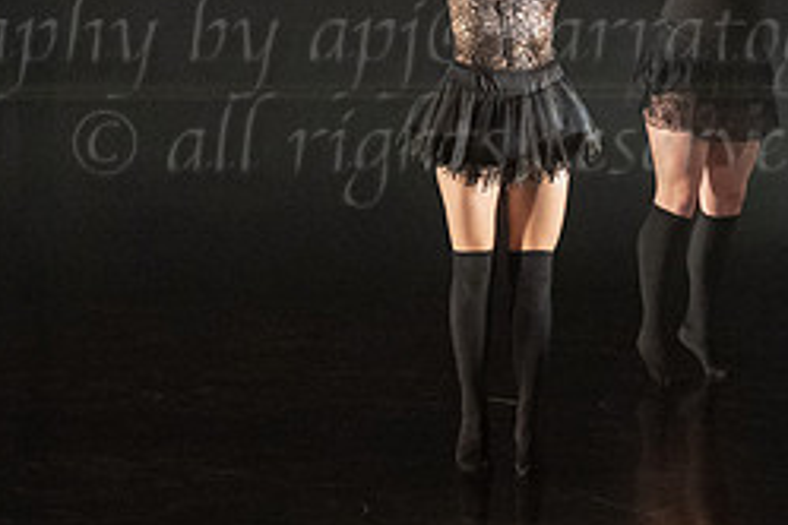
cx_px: 492
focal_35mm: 228
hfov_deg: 9.0
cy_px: 316
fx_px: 4990
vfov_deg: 6.0
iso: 4000
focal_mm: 71
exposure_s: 1/500
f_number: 3.2
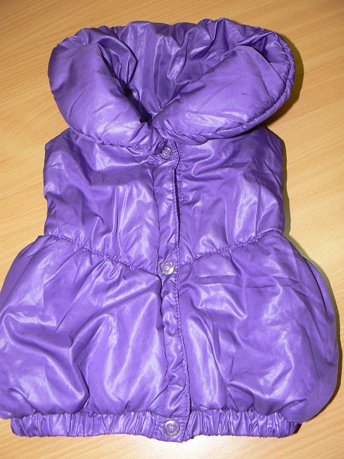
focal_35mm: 36
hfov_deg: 39.7
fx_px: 477
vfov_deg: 51.4
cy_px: 230
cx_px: 172
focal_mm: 6
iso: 100
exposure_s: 1/30
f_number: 2.8
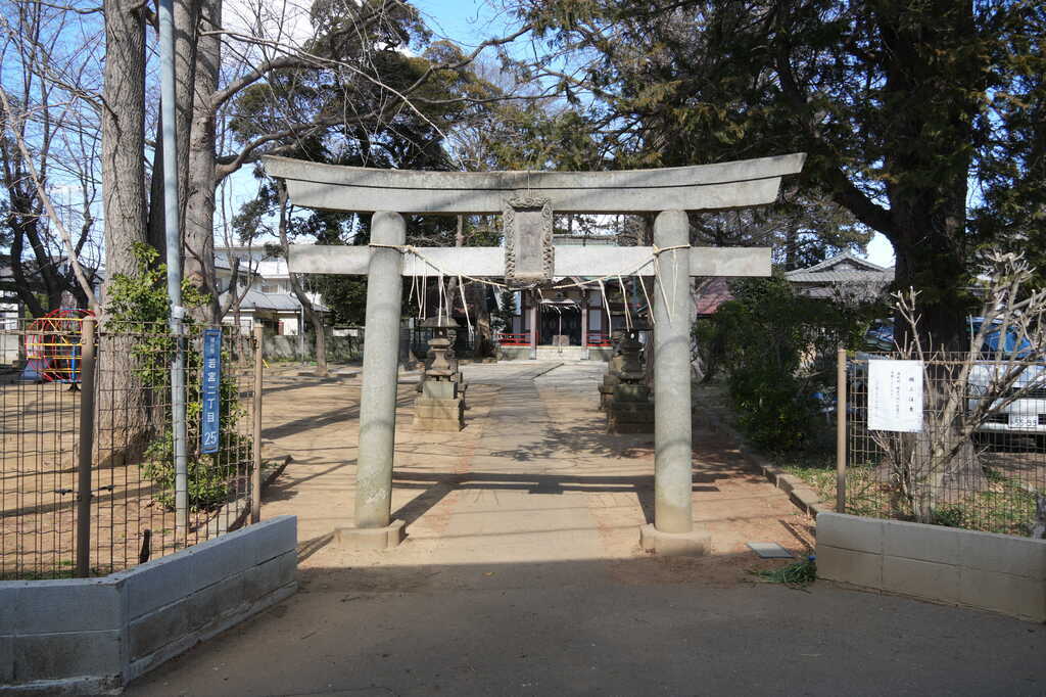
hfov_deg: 67.4
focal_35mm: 27
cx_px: 523
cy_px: 348
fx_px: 784
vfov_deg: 47.9
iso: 100
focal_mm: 18
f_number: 4.5
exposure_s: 1/250
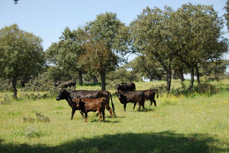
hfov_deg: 33.4
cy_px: 76
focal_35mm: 60
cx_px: 114
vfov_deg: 22.7
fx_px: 382
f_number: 4.5
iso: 125
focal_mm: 40
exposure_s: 1/350
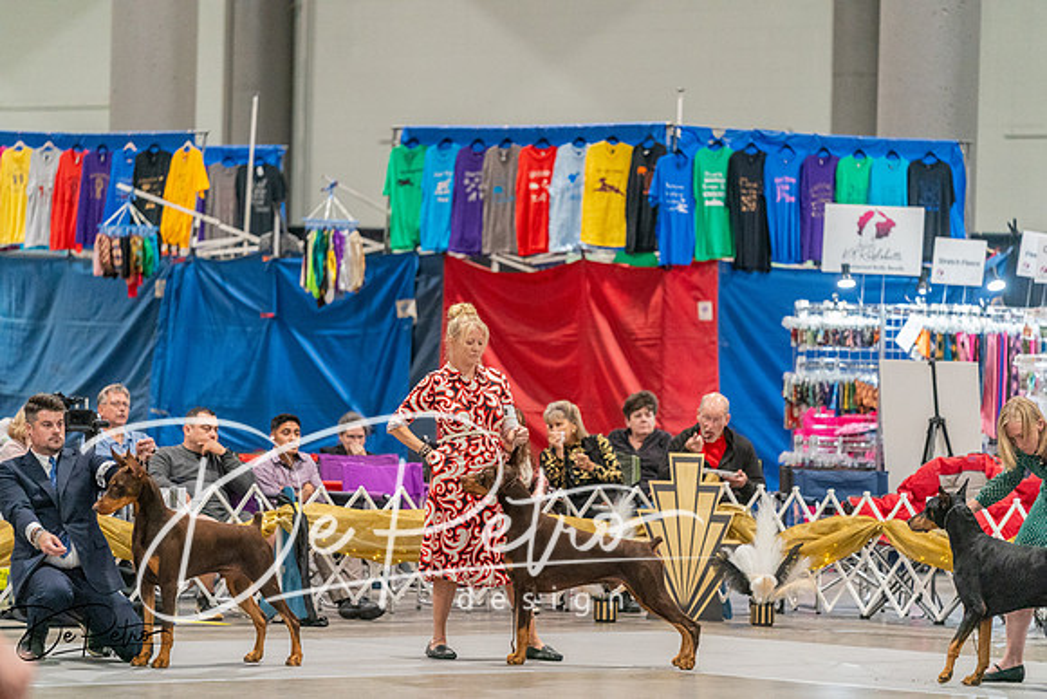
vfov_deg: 6.9
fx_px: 5818
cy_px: 350
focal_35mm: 200
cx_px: 524
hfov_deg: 10.3
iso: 6400
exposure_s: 1/250
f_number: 2.8
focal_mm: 200
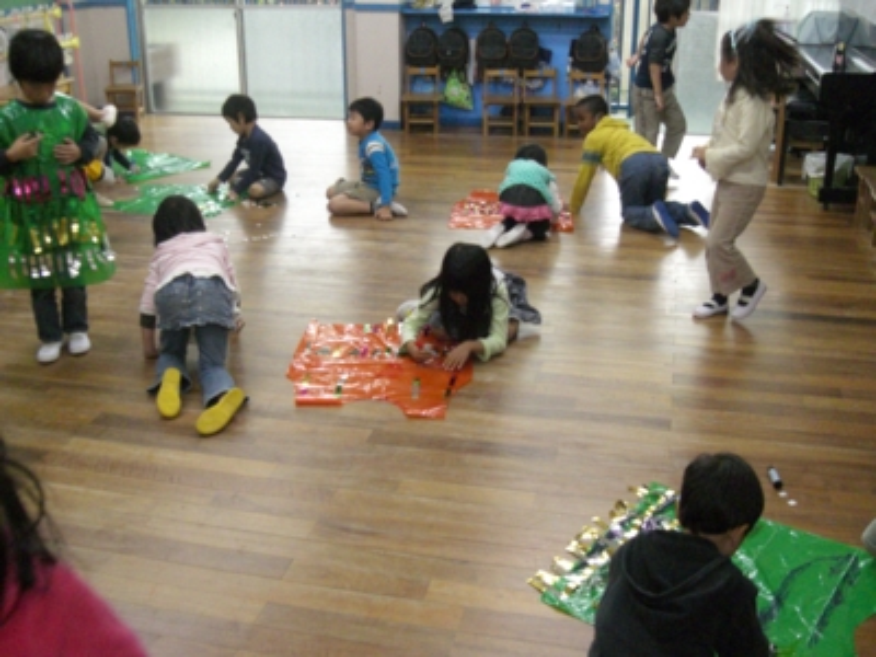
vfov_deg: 37.7
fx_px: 962
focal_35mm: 38
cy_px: 328
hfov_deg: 49.0
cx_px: 438
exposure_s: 1/100
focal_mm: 6.3
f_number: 3.1
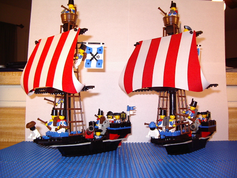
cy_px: 89
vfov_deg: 37.7
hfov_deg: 49.0
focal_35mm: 38
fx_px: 260
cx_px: 118
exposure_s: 1/60
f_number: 2.6
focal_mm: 5.8
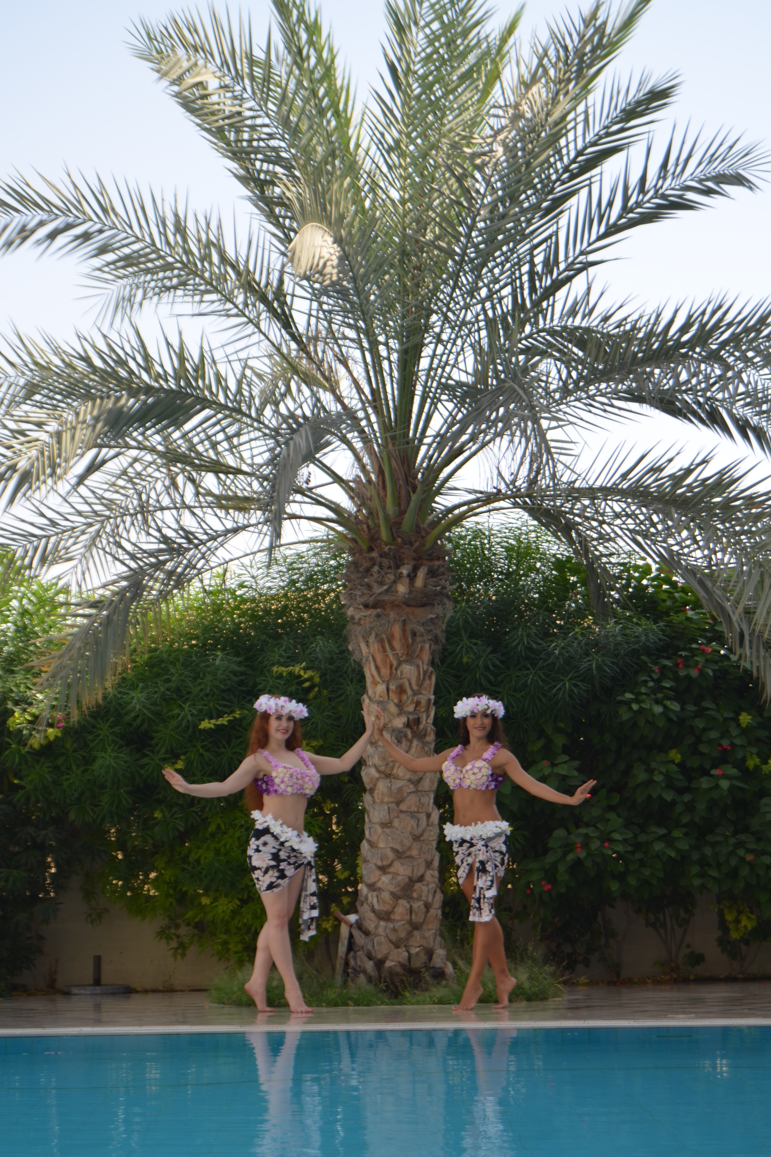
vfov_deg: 24.3
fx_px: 2683
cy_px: 582
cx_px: 386
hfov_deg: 16.4
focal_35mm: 84
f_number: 5.6
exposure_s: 1/200
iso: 100
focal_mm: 55
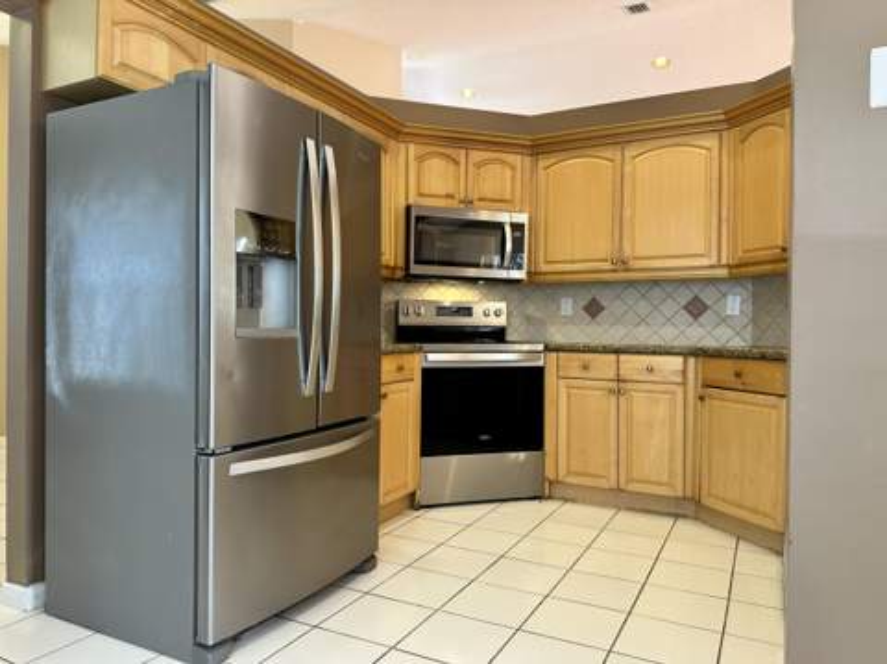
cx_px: 444
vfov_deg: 56.7
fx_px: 614
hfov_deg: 71.7
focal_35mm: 24
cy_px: 332
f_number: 1.78
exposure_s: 1/60
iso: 160
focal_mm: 6.86
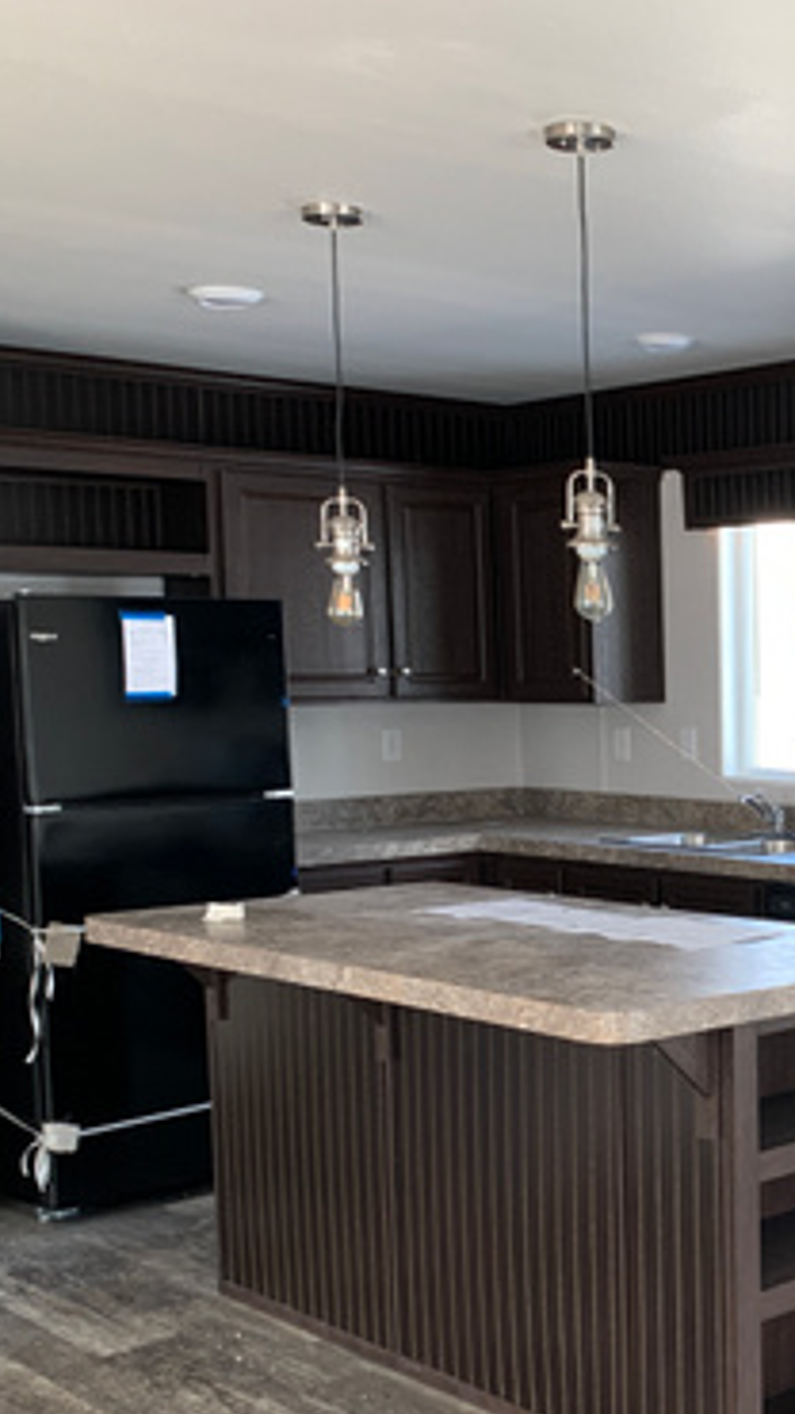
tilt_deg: -3.6
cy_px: 852
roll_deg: +0.3
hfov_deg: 23.1
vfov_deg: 41.9
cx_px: 852
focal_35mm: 49
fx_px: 1837
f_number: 1.8
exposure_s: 1/121
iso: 64
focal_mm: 4.25
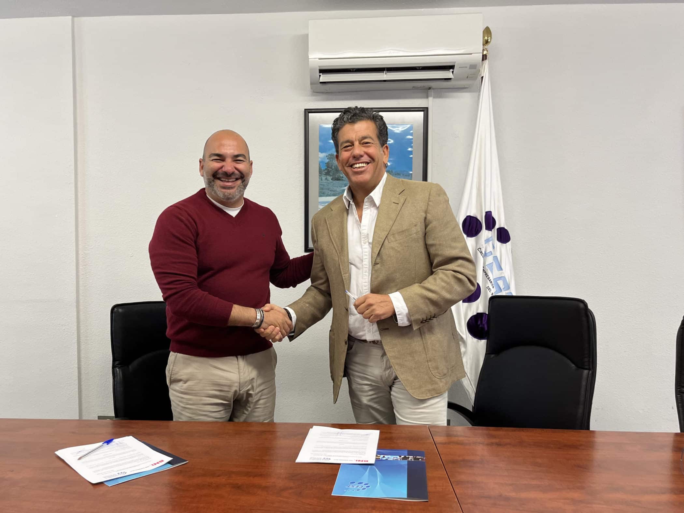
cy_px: 256
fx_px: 514
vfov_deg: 53.0
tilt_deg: -2.4
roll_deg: -0.5
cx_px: 342
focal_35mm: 26
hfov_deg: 67.3
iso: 125
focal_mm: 5.1
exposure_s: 1/100
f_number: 1.6
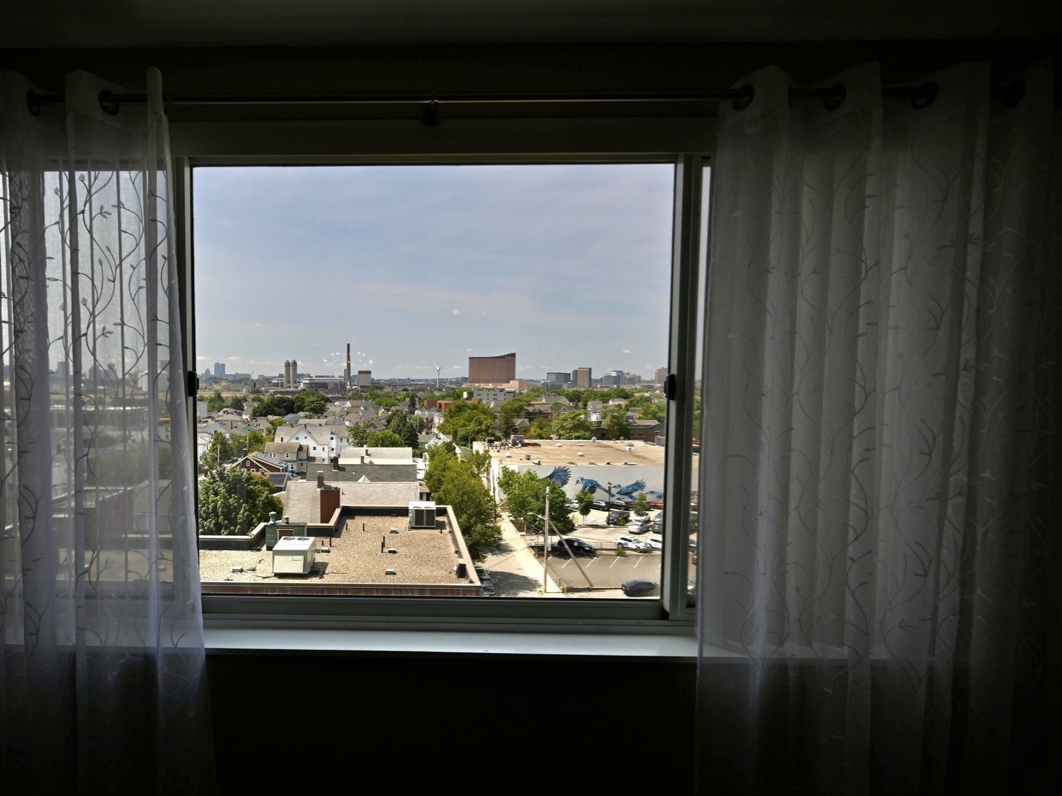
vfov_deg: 78.1
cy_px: 381
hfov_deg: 93.5
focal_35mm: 16
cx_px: 433
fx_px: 491
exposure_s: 1/320
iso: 125
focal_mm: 14
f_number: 9
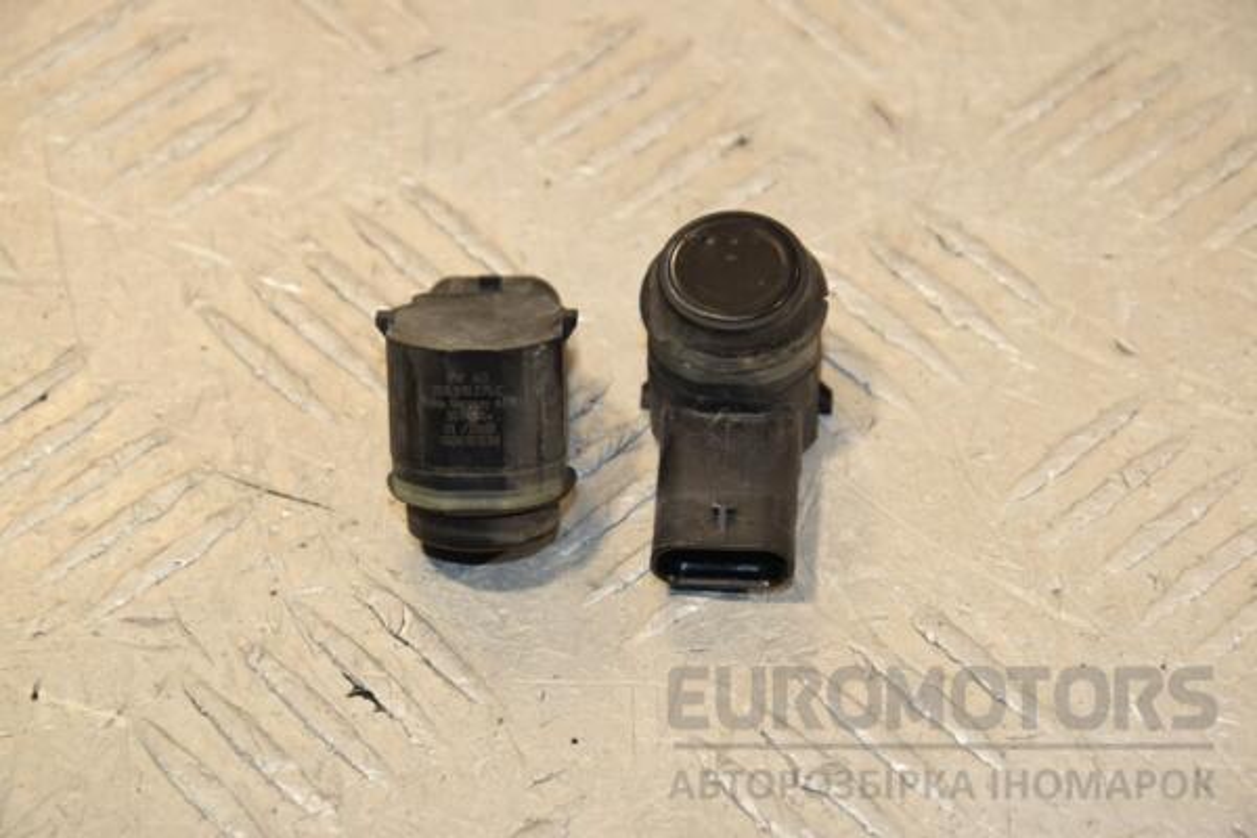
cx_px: 628
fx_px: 5499
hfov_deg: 13.0
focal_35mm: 158
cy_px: 419
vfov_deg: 8.7
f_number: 9
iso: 800
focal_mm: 105
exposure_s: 1/200
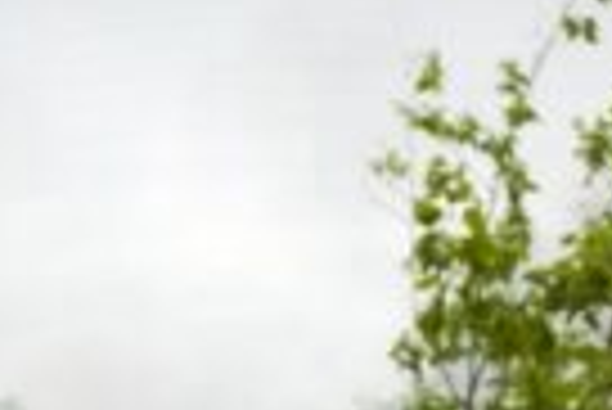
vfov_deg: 6.7
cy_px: 906
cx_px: 540
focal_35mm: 198
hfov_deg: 10.3
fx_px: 3370
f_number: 2.8
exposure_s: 1/800
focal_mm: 20
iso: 640
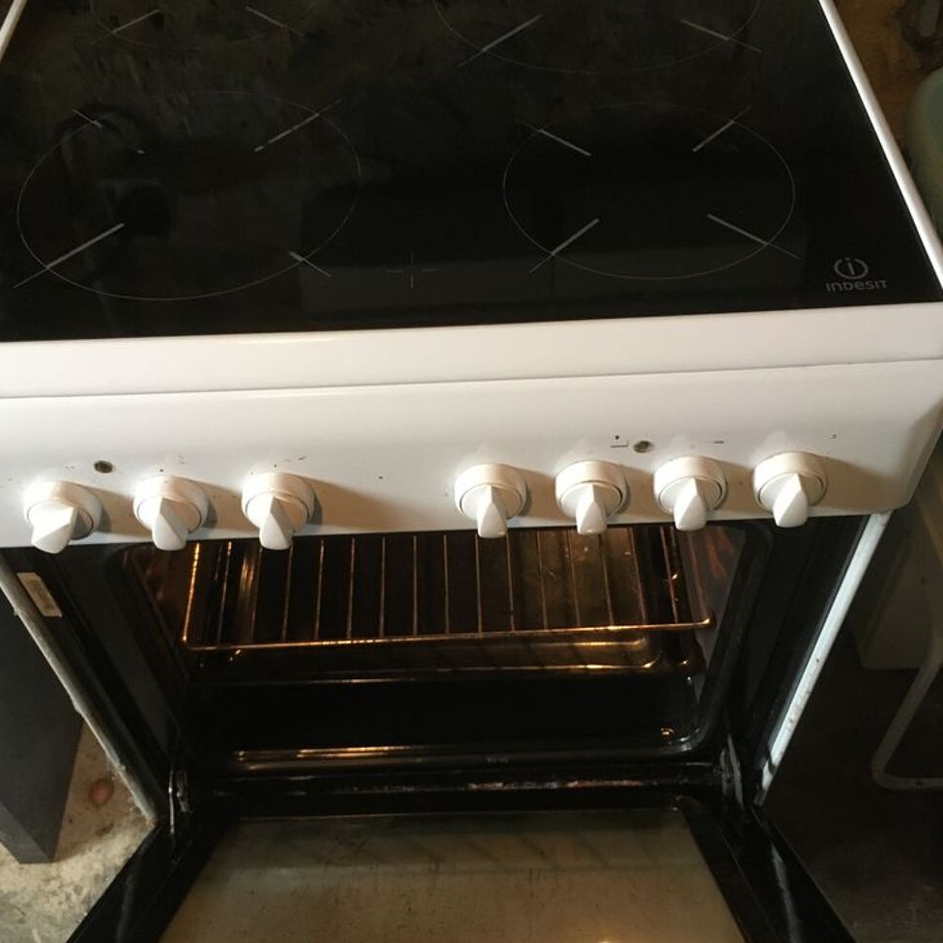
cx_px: 463
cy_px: 542
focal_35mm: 35
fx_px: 1079
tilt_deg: -53.4
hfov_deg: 47.2
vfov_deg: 47.1
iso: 200
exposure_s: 1/25
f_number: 2.2
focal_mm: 4.15
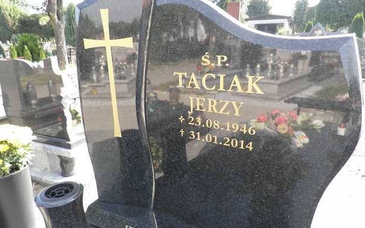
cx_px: 179
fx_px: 259
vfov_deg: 47.5
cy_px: 124
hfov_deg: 70.4
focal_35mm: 26
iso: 64
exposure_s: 1/100
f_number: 3.3
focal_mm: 4.3
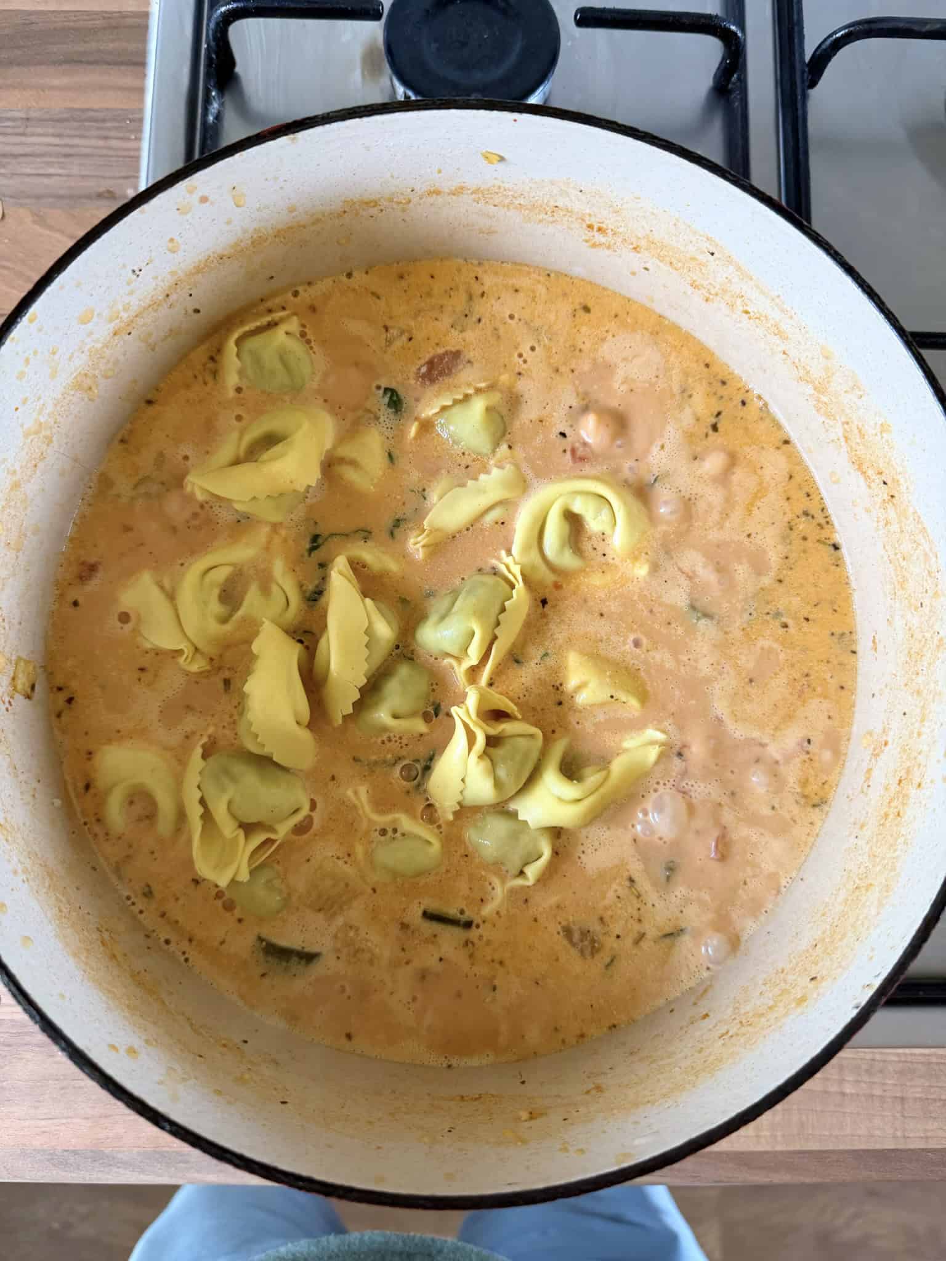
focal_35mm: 24
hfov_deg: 56.8
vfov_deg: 71.6
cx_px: 473
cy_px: 630
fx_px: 875
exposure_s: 1/60
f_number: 1.8
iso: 250
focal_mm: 6.8
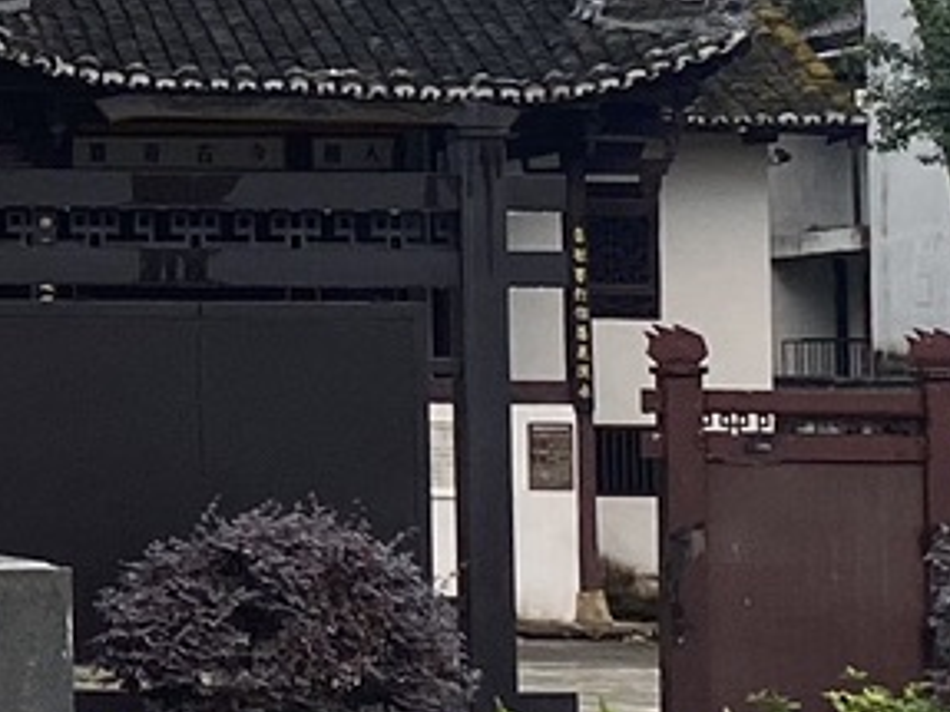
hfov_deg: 10.4
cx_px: -672
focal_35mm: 181
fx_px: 4965
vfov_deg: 8.1
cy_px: -40
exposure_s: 1/121
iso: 50
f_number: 1.8
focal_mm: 4.25
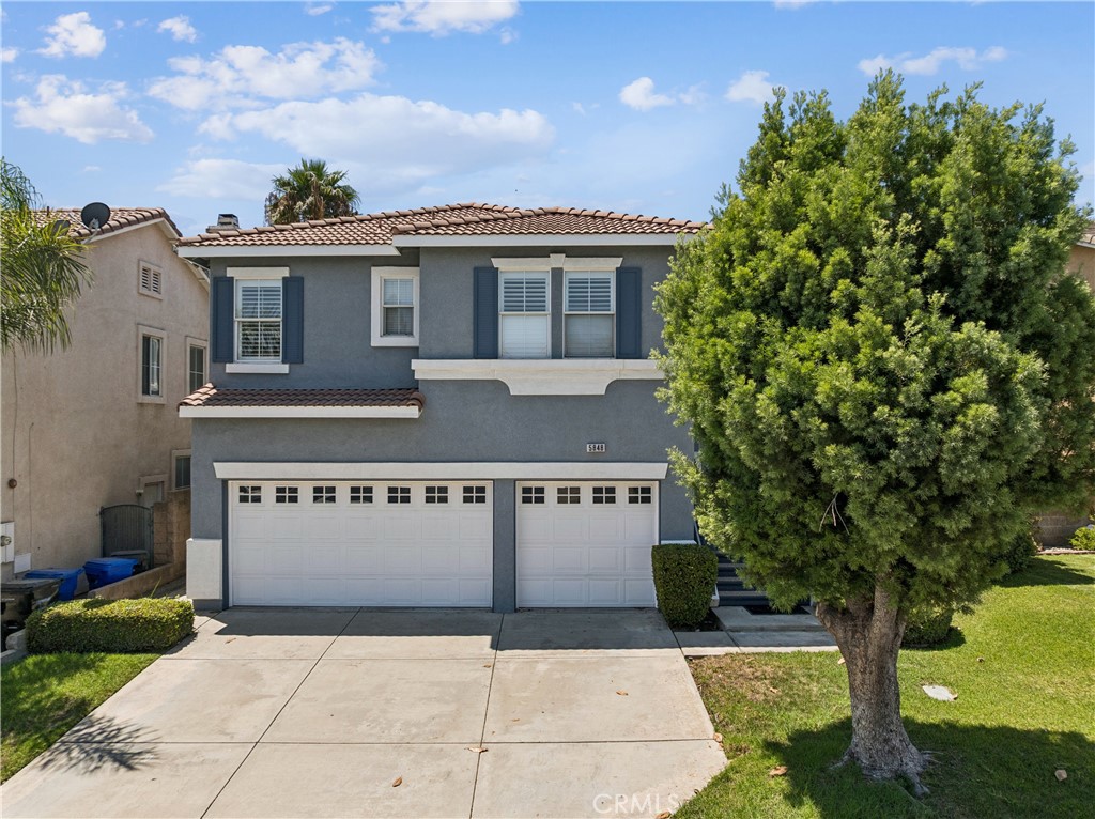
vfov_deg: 56.7
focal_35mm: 24
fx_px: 758
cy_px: 410
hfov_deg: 71.6
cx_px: 548
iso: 120
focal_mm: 12.3
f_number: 2.8
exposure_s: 1/100
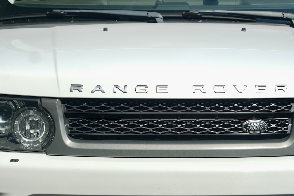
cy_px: 145
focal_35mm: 184
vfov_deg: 7.5
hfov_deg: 11.2
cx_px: 185
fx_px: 1503
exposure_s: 1/250
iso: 50
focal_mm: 85
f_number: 4
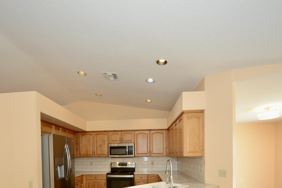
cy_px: 160
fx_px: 165
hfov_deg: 81.0
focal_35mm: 21
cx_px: 128
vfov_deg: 53.8
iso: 800
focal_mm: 12
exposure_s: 1/60
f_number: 7.1
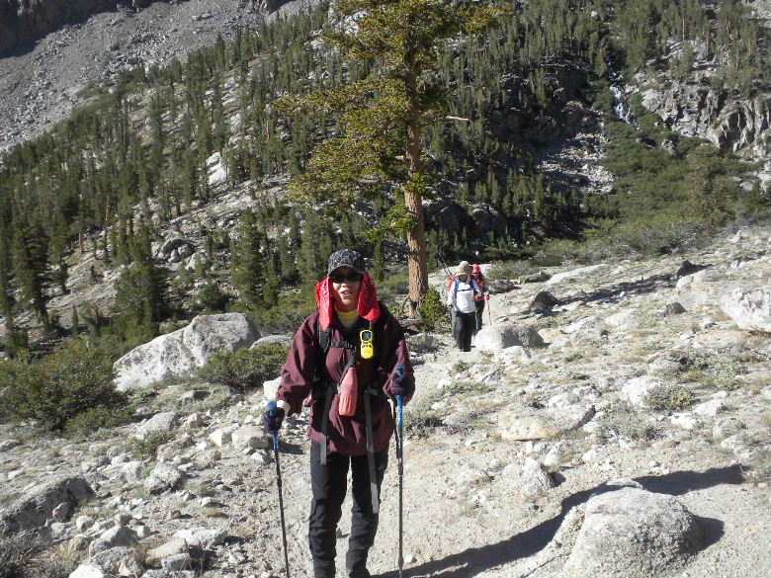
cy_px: 289
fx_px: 824
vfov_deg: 38.7
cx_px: 386
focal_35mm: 37
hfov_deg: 50.1
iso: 64
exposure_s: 1/71
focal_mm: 6.6
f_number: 10
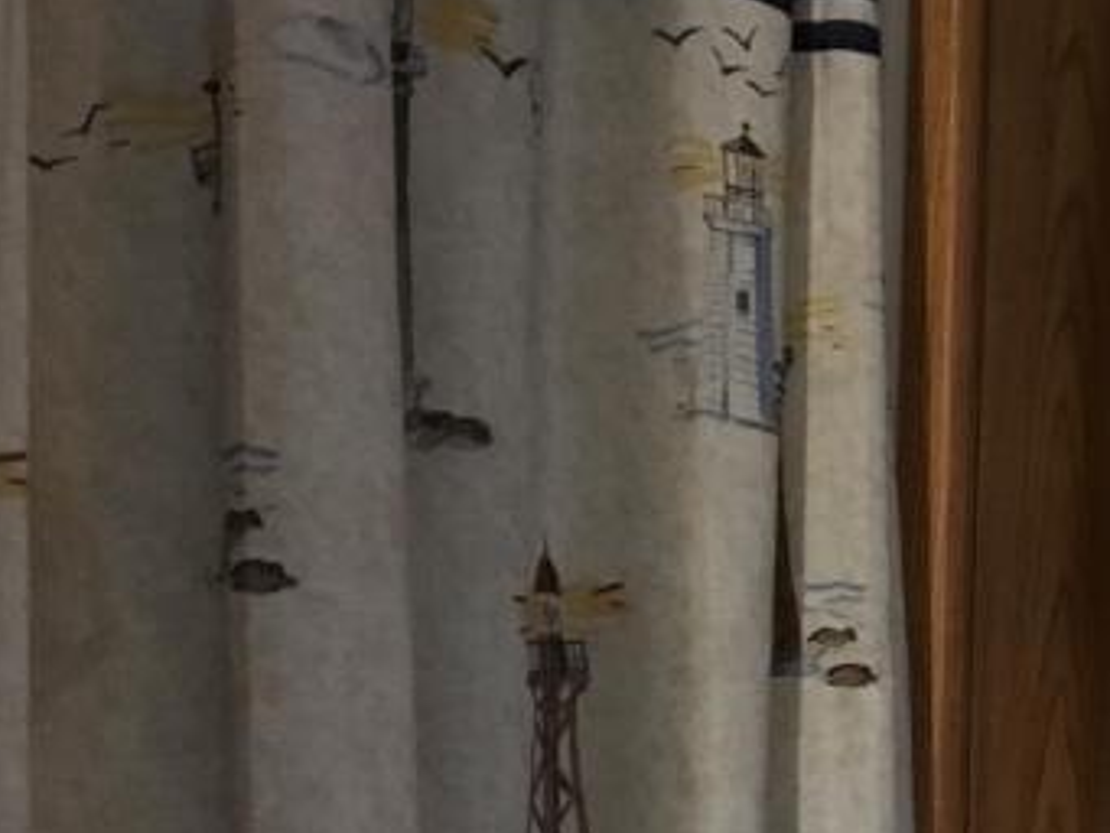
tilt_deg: -2.7
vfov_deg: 16.4
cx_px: 1484
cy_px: 957
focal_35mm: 87
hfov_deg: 20.4
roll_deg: -1.6
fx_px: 2791
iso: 200
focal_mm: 4.15
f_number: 2.2
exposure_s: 1/15
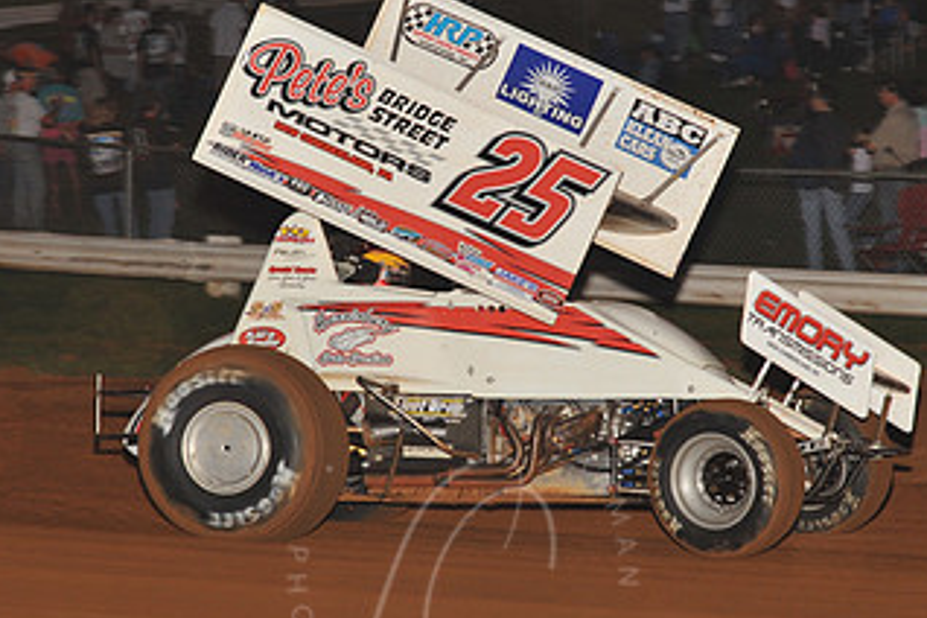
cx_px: 461
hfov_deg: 10.1
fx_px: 5253
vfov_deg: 6.7
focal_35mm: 204
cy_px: 303
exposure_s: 1/320
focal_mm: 112
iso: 800
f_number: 6.3
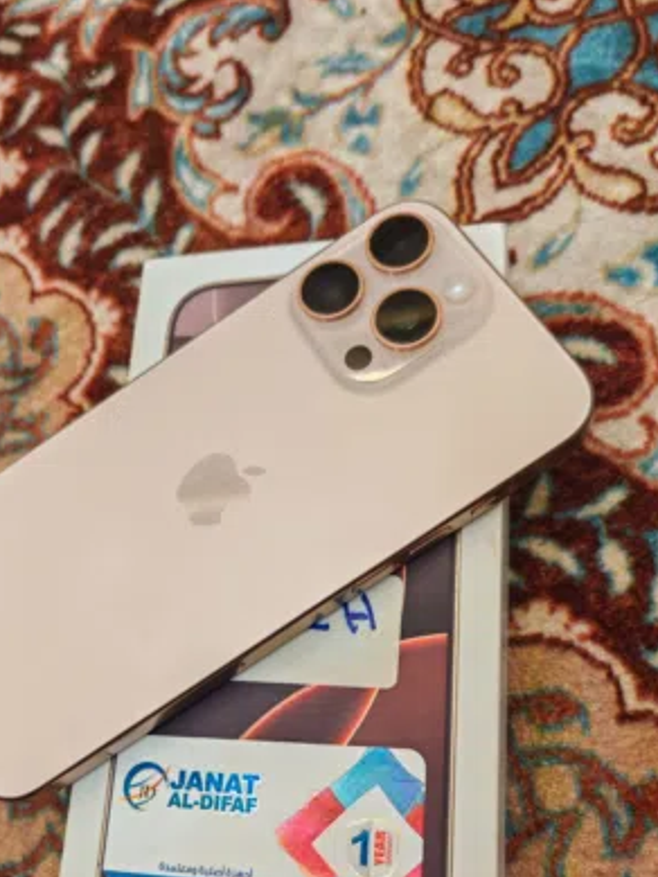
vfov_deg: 49.5
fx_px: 937
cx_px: 257
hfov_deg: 38.5
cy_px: 562
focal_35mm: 37
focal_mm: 6.67
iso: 400
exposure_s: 1/100
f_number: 1.9
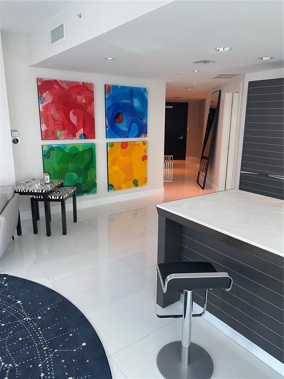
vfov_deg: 67.3
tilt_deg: -13.7
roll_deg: +0.5
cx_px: 142
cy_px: 190
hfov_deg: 53.1
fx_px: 284
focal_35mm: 26
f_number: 1.8
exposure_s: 1/60
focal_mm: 4.25
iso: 200
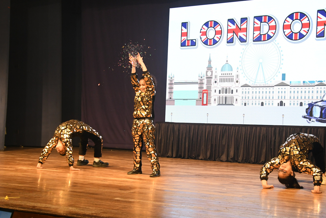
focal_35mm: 53
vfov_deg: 25.5
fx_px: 480
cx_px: 189
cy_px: 120
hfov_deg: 37.4
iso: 2000
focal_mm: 30
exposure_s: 1/125
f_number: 6.3
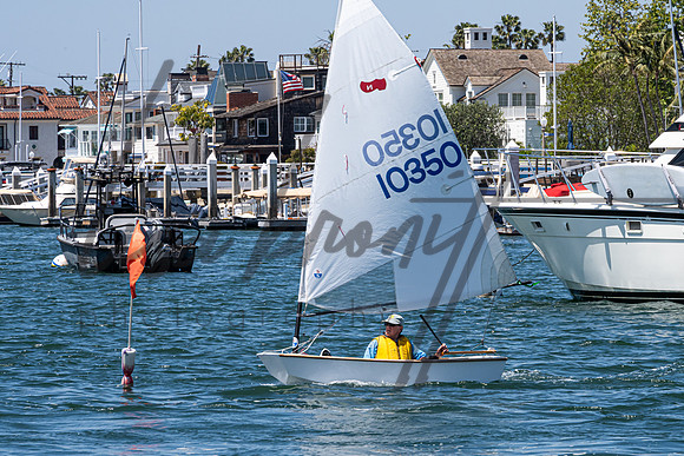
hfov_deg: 7.6
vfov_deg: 5.0
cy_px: 282
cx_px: 413
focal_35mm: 273
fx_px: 5182
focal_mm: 200
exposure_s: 1/320
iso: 250
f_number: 18
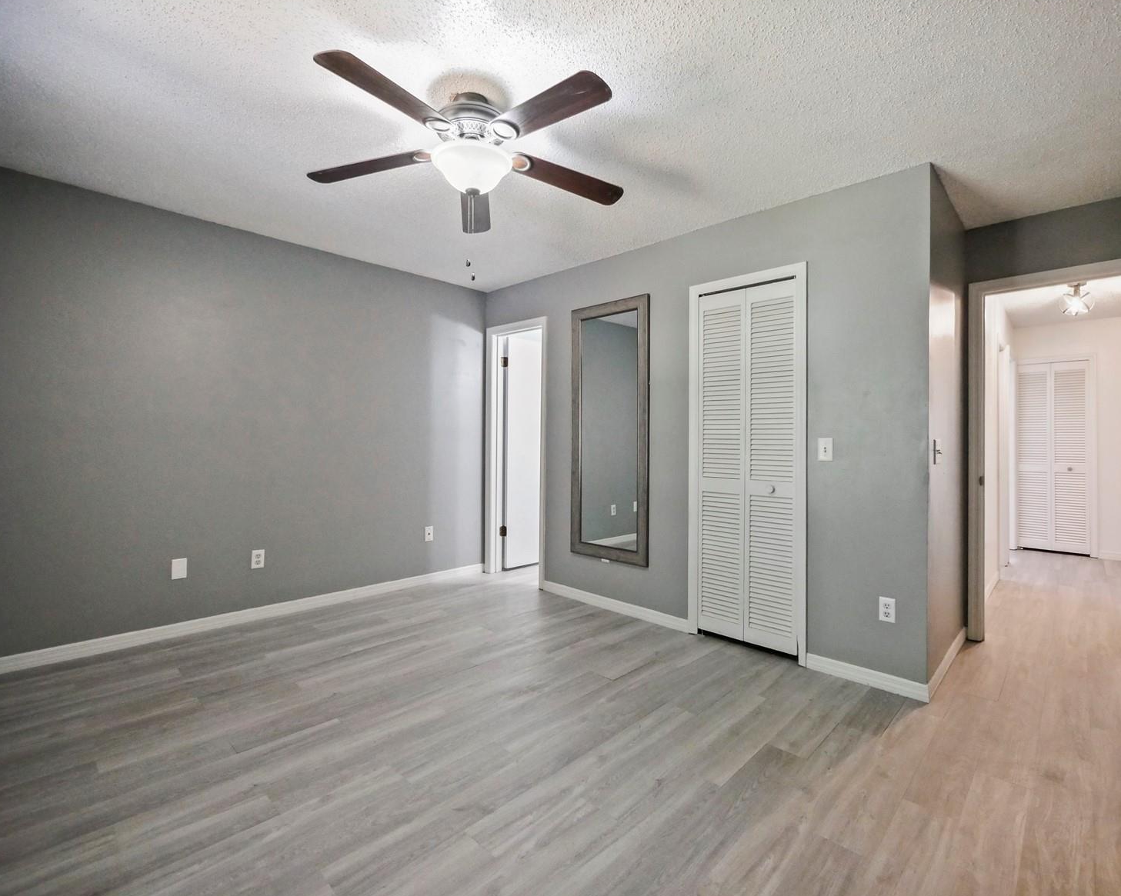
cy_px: 450
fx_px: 498
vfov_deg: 84.0
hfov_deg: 96.7
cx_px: 586
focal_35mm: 15
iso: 2500
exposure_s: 1/60
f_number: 4
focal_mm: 7
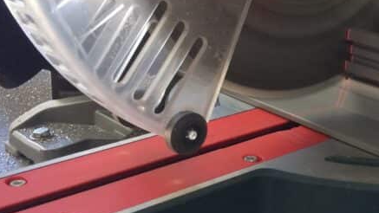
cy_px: 31
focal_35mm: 74
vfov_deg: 16.2
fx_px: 744
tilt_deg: -12.8
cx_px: 380
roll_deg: -3.9
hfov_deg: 27.0
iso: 64
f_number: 2.2
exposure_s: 1/33
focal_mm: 4.15
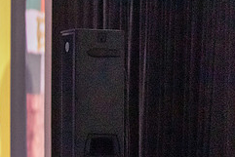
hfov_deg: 3.6
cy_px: 151
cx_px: -46
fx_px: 3775
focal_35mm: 578
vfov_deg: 2.4
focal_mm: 160
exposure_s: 1/200
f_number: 5
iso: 12800
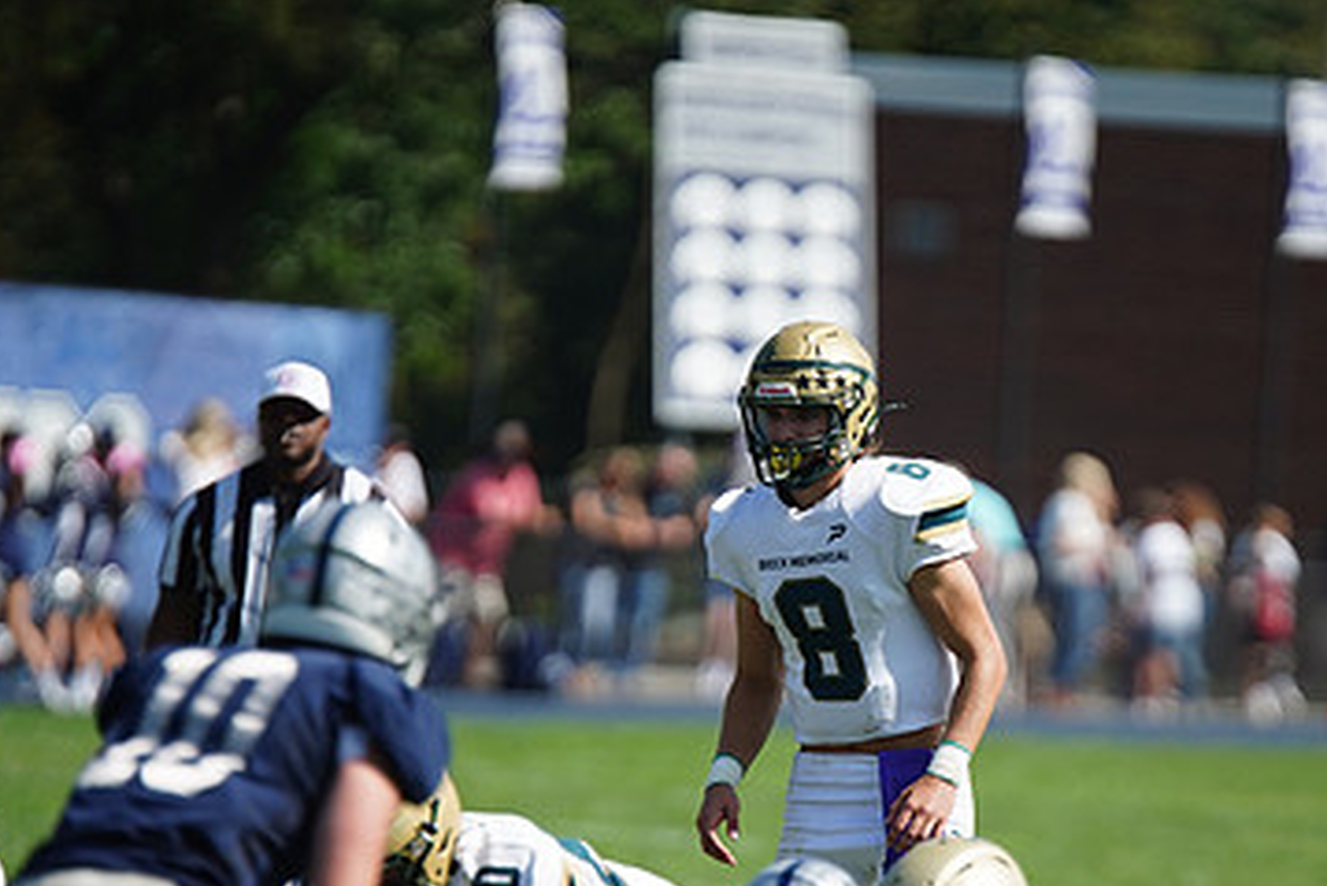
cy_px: 599
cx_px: 871
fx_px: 17921
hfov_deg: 4.2
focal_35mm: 486
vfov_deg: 2.8
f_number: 2.8
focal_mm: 300
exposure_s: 1/5000
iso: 400
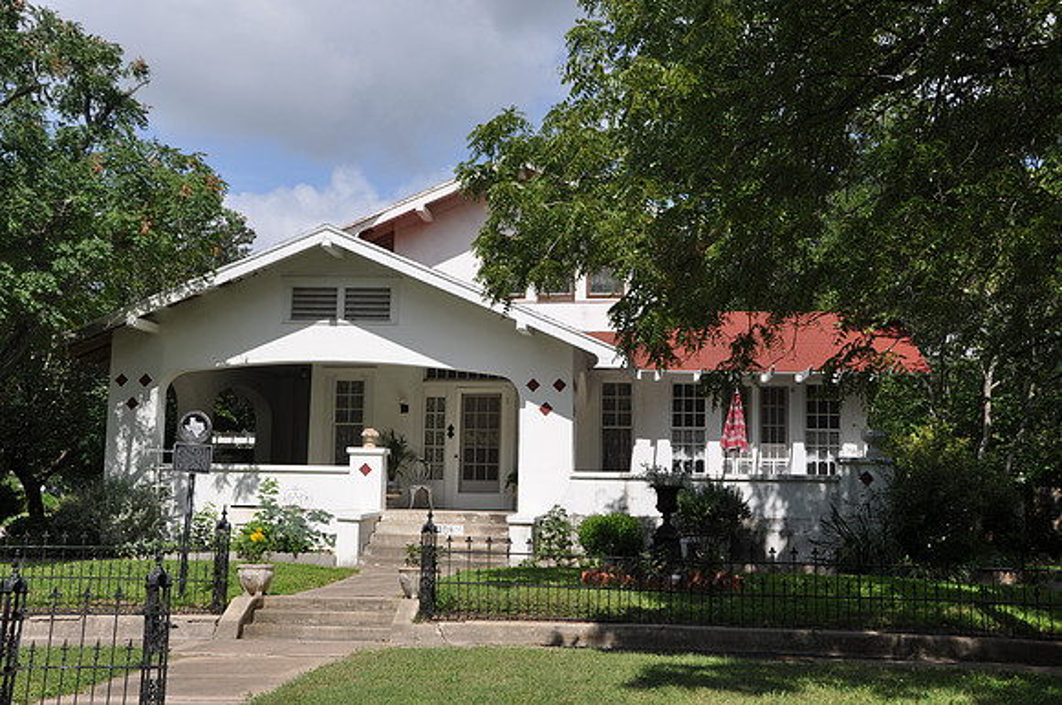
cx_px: 531
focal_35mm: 42
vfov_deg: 31.8
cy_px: 352
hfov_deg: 46.5
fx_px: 1237
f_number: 11
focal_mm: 28
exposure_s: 1/125
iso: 200
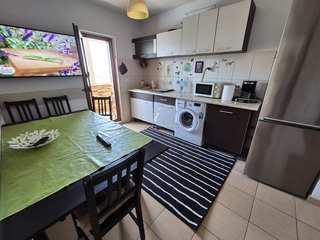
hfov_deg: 106.2
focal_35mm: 13
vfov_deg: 89.9
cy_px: 120
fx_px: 120
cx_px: 160
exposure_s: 1/50
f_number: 2.2
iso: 160
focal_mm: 2.2
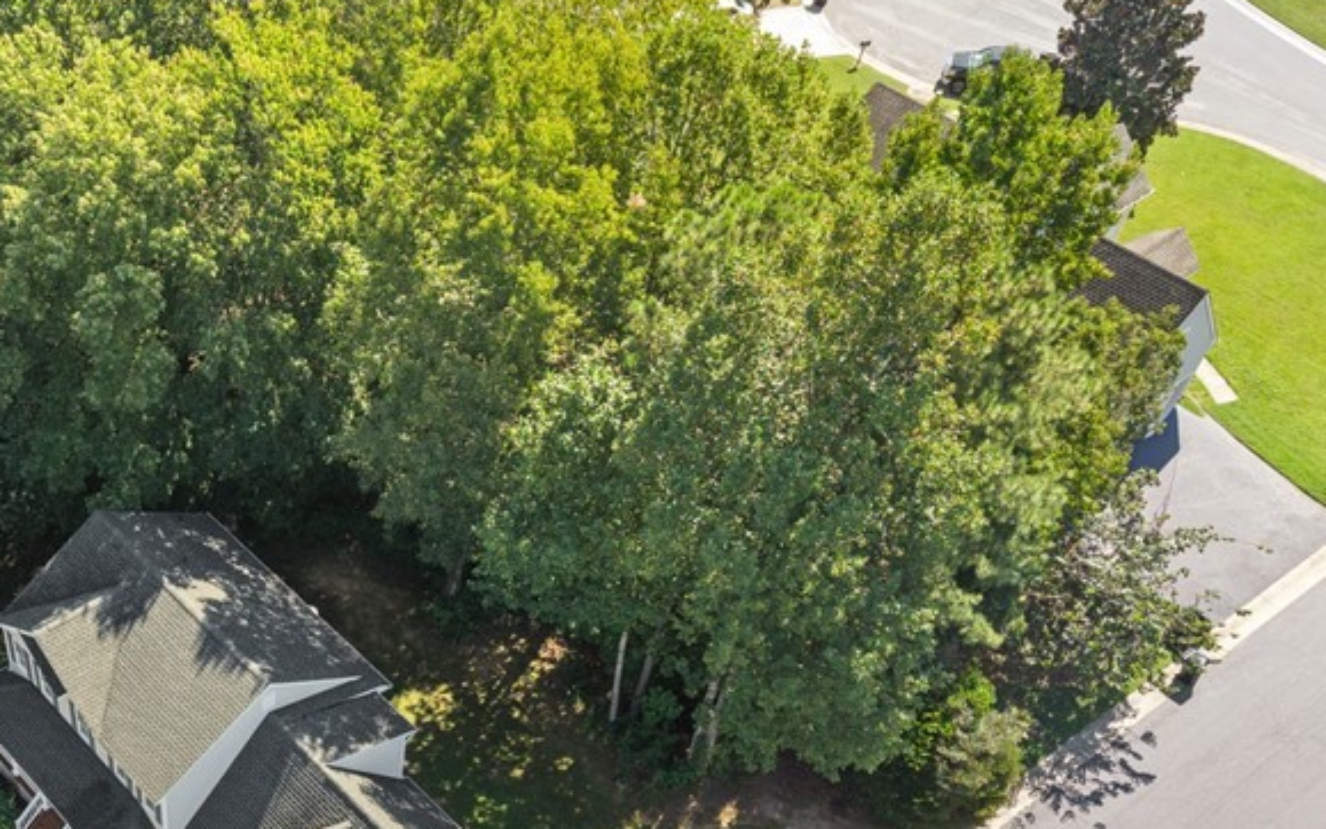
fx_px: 1626
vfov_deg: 27.4
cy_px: 776
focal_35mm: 45
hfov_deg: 42.2
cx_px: 245
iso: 100
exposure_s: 1/640
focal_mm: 8.67
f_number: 1.8
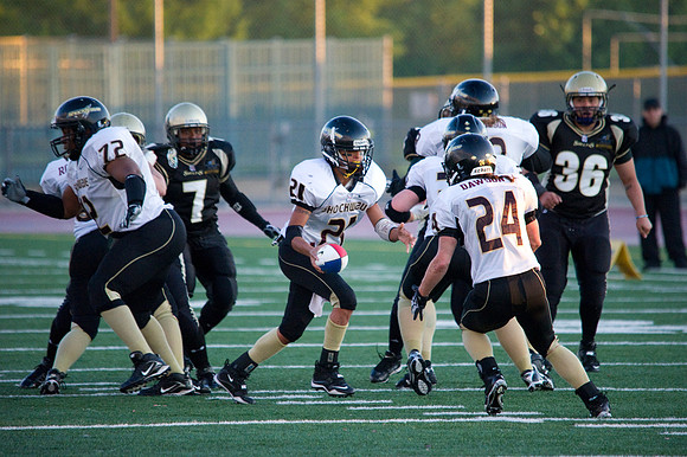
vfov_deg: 2.7
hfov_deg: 4.1
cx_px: 344
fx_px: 9536
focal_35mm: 500
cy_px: 228
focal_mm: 500
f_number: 6.3
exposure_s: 1/1000
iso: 9000
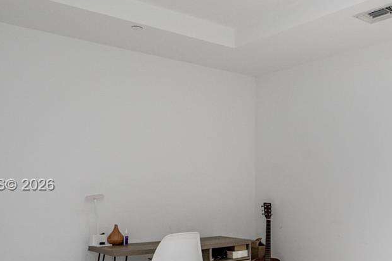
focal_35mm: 44
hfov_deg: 40.6
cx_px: 364
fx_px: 479
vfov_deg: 30.2
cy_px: 186
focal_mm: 17
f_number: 8
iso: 200
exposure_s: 1/6
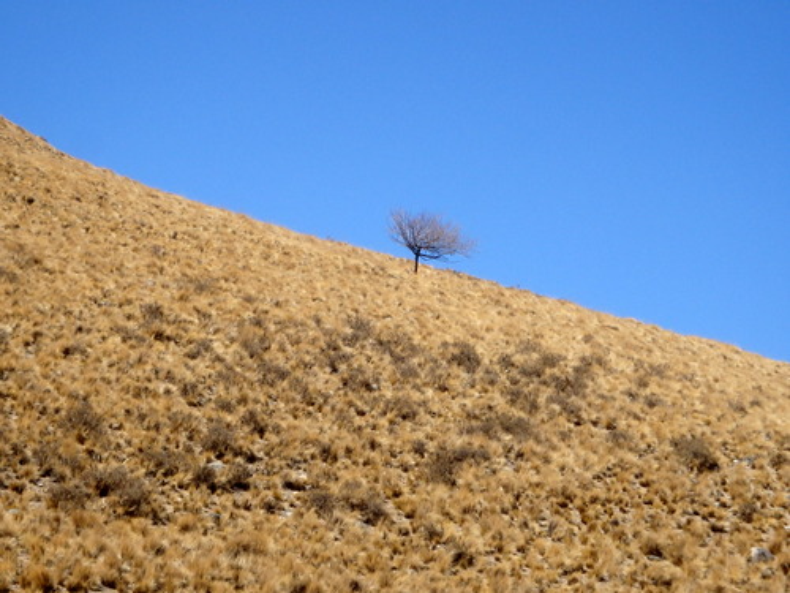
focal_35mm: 140
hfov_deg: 14.1
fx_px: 3195
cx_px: 395
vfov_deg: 10.6
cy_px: 296
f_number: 5.9
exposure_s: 1/400
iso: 125
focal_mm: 25
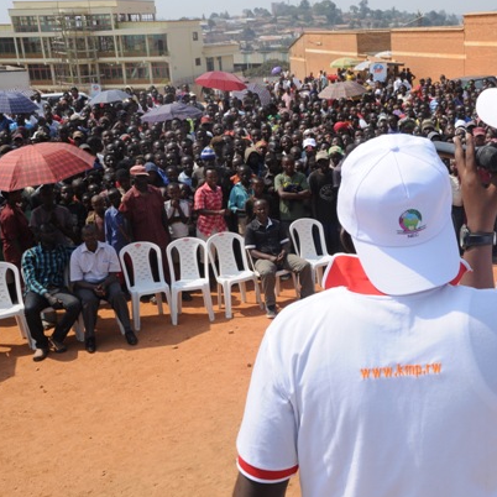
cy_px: 259
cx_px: 380
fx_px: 823
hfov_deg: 32.9
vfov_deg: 33.6
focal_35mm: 51
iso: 200
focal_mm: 25
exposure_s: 1/125
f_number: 14
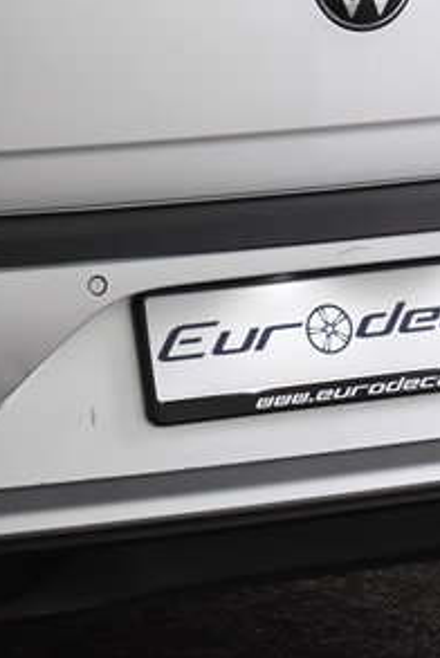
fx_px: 3255
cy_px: 120
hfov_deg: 7.7
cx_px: -13
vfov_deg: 11.5
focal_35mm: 178
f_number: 4.5
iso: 1600
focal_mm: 34
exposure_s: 1/80
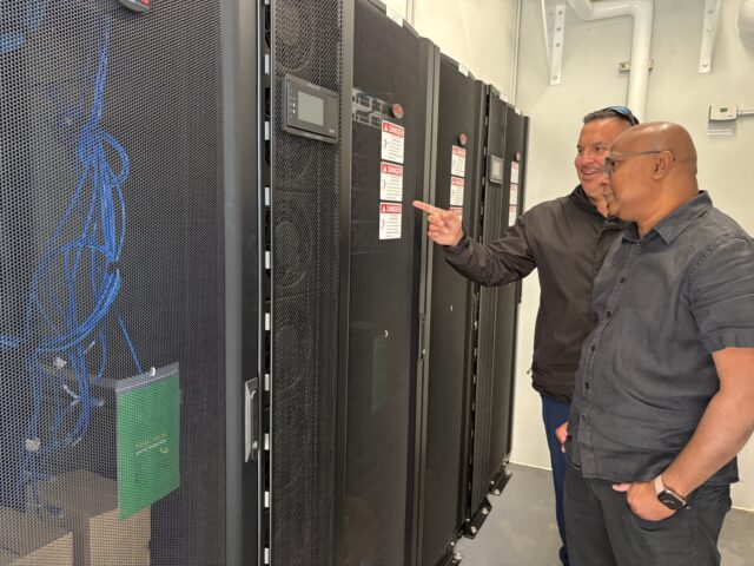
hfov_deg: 67.3
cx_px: 377
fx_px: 566
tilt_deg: -7.5
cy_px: 283
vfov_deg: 53.1
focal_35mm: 26
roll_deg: -1.1
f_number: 1.6
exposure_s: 1/60
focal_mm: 6
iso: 200
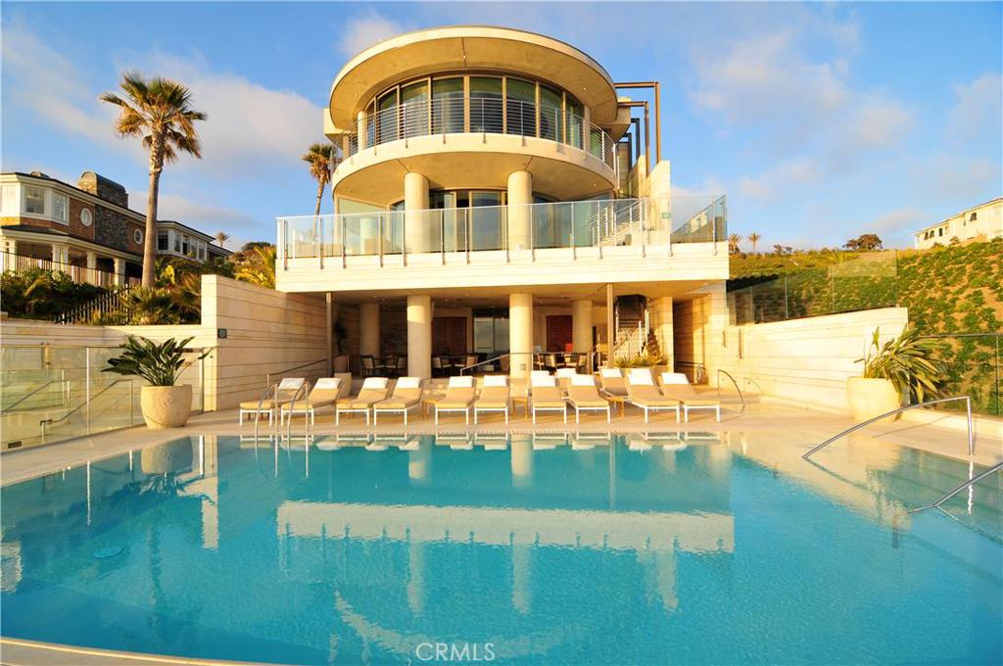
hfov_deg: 95.1
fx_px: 459
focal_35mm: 16
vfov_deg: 71.9
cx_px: 502
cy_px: 333
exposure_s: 1/400
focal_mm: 11
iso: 250
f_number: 5.6
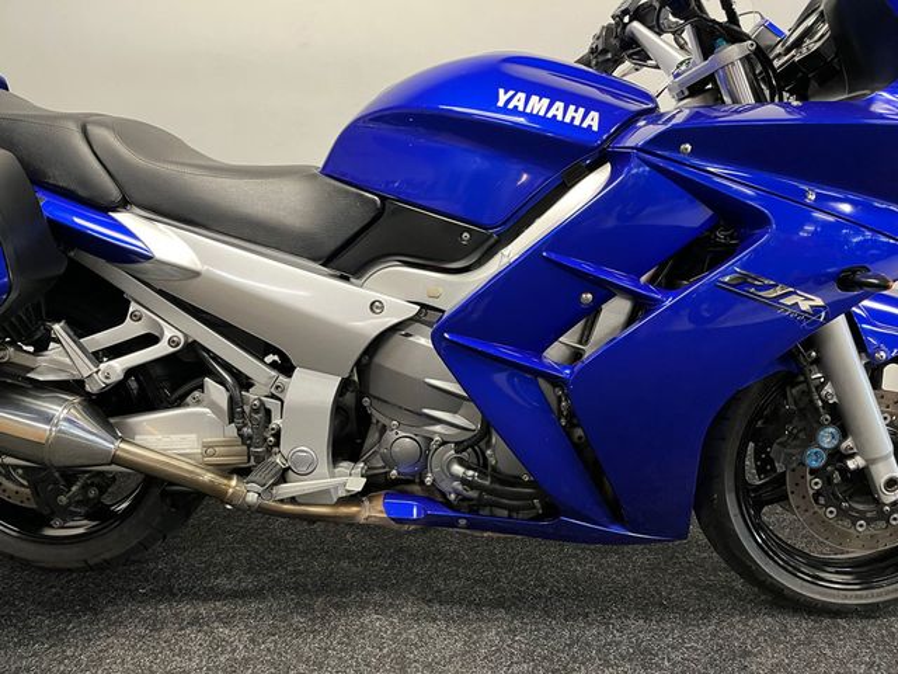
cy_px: 337
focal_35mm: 26
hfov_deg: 67.3
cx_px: 449
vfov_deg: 53.1
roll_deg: +0.6
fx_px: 674
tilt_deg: -14.3
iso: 200
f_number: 1.6
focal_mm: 5.1
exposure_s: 1/50
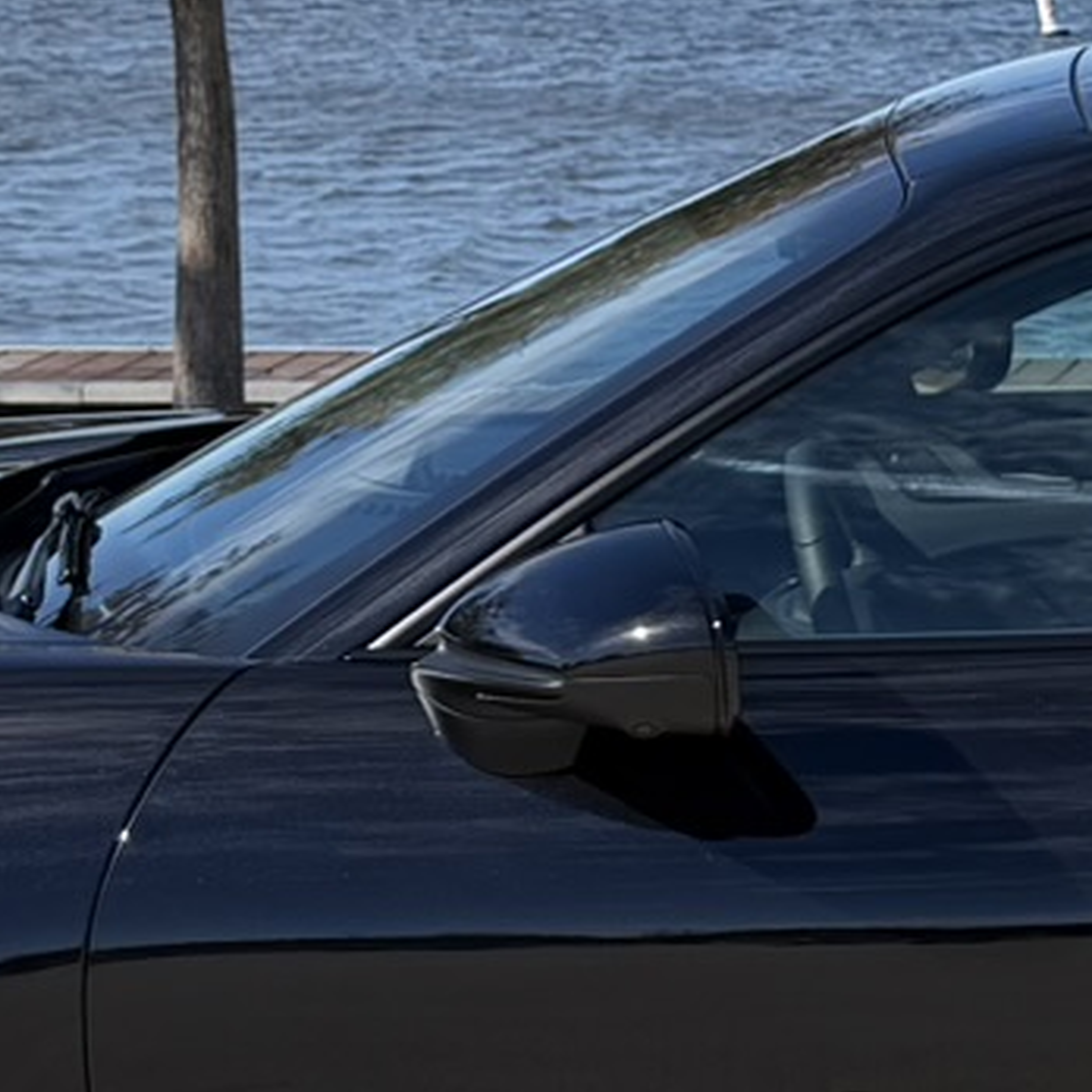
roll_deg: -0.3
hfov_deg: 13.5
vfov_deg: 13.9
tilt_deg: -10.7
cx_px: 1327
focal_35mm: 125
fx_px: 4461
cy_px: 791
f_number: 1.78
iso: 80
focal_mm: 6.76
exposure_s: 1/4167
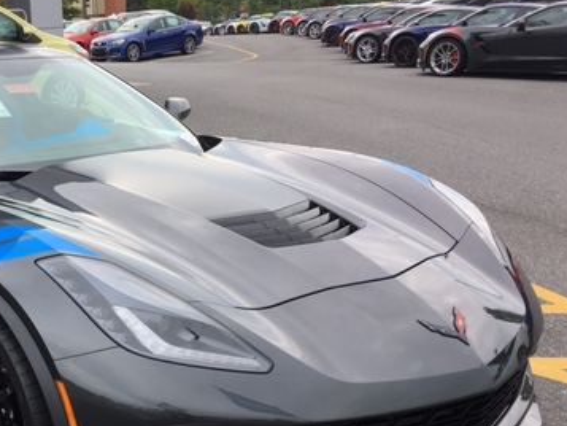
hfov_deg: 35.1
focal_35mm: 52
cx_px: 76
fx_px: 852
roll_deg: +2.5
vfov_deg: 27.7
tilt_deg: -16.5
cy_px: 307
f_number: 2.2
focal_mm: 4.15
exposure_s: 1/235
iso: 25
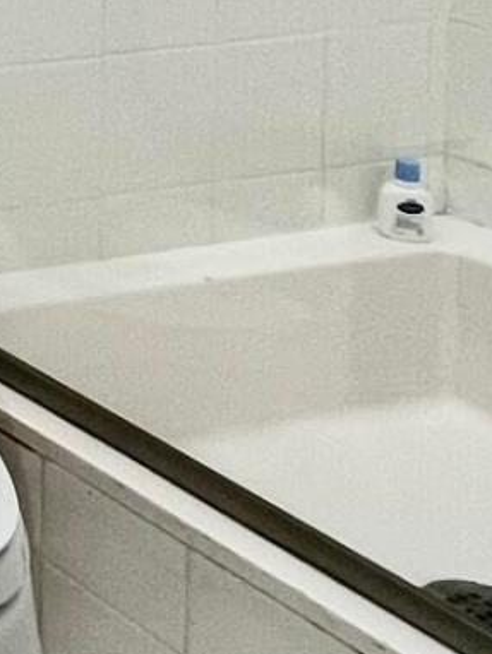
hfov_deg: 10.6
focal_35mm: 98
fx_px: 1855
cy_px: -485
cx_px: -972
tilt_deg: -2.4
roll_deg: +0.1
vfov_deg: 16.9
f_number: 1.8
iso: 125
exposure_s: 1/120
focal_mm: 1.57
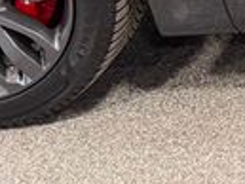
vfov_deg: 11.0
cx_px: 562
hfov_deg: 13.1
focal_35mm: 119
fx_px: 843
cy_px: -218
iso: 160
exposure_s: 1/120
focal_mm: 6.76
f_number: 1.78
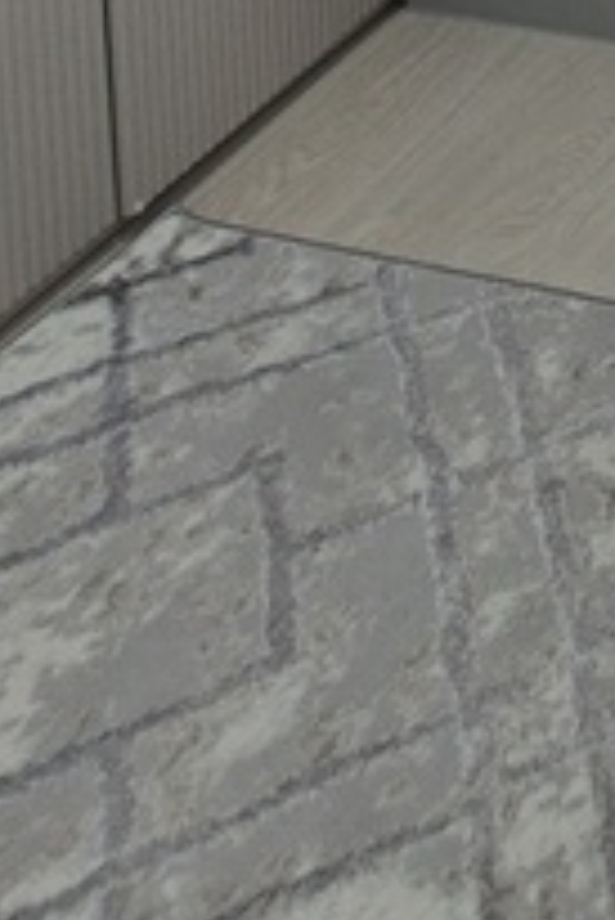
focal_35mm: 66
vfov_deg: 18.8
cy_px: -929
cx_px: 1347
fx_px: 1688
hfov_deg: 15.1
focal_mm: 2.2
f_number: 2.2
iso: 64
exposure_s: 1/50
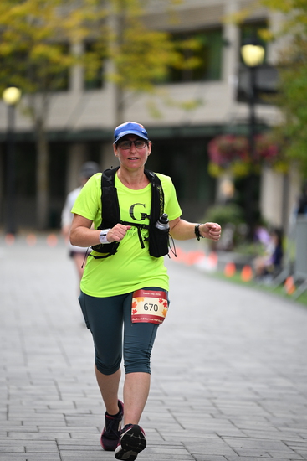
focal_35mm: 200
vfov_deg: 10.3
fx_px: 2557
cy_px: 230
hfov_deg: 6.9
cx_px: 154
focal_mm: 200
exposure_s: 1/5000
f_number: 2.8
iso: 1600
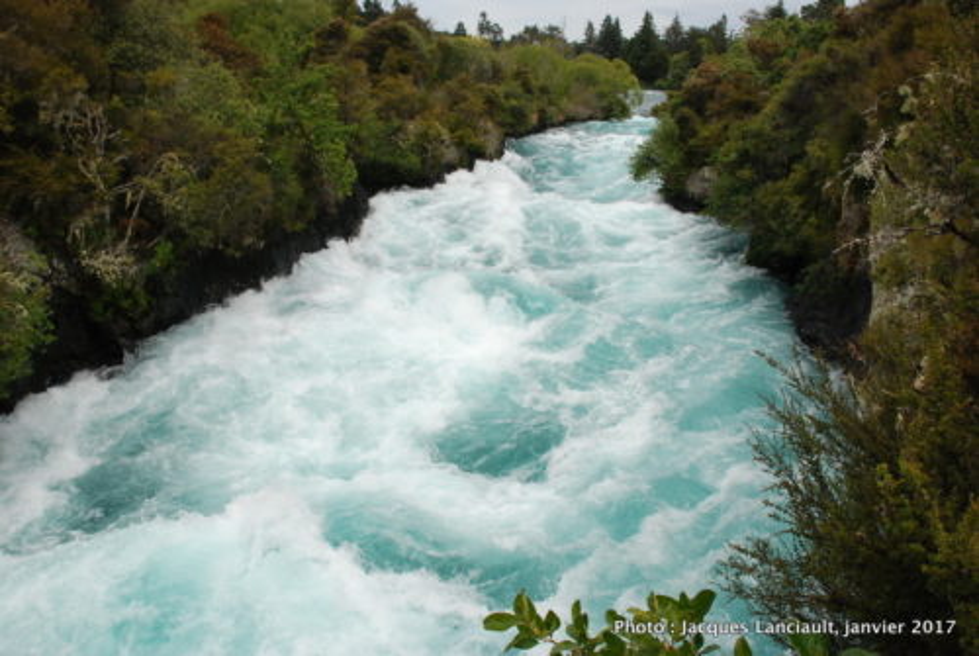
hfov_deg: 67.3
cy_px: 328
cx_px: 490
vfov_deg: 48.1
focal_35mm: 27
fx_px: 735
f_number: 22
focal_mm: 18
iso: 500
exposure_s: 1/250
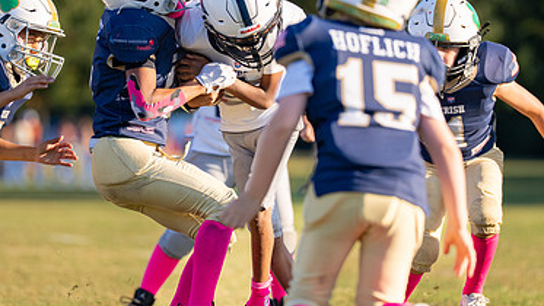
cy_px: 122
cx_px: 221
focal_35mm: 425
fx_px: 6132
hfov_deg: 5.1
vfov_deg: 2.9
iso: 200
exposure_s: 1/2500
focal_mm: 200
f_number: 2.8
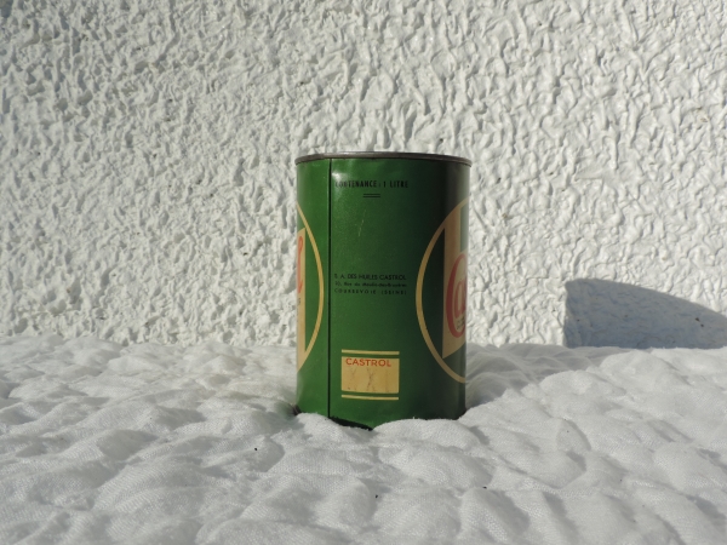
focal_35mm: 33
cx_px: 364
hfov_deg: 55.4
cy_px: 272
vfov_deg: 42.9
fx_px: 693
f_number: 3.6
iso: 80
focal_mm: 5.8
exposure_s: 1/1600
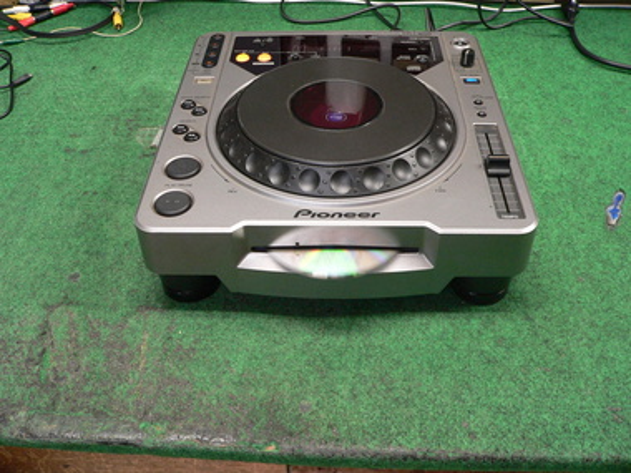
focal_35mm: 36
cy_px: 236
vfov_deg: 39.7
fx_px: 656
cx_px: 316
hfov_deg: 51.4
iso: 200
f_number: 2.8
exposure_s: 1/13
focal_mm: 6
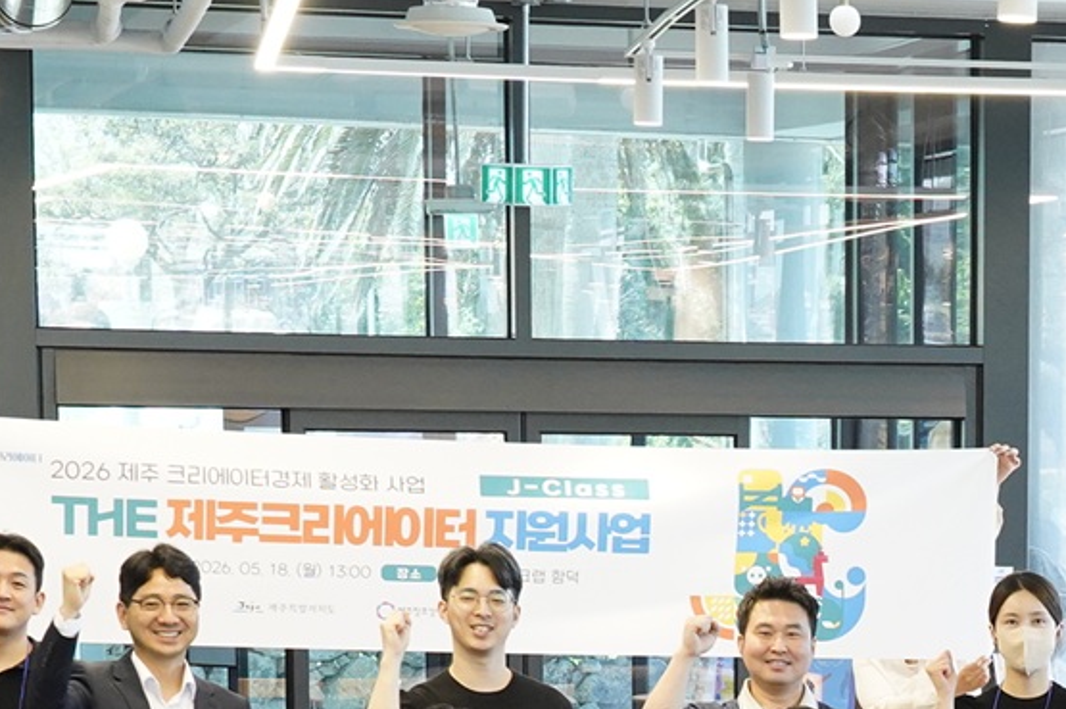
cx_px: 1162
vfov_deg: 8.6
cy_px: 1113
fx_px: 4586
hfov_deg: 13.0
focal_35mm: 155
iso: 3200
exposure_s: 1/250
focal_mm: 43
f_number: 7.1
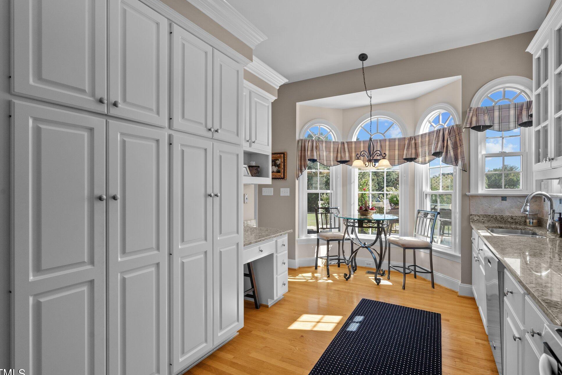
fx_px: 265
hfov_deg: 93.2
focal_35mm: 17
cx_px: 293
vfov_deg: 70.4
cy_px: 192
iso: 400
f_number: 8
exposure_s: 1/10
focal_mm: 16
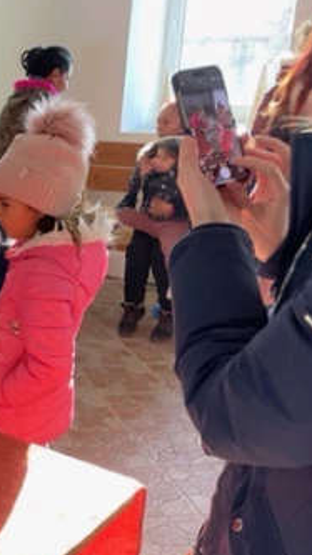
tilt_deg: -20.5
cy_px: 355
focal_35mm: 51
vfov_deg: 40.2
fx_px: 751
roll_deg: +1.5
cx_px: -125
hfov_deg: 20.7
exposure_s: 1/94
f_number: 1.6
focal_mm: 4.2
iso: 125
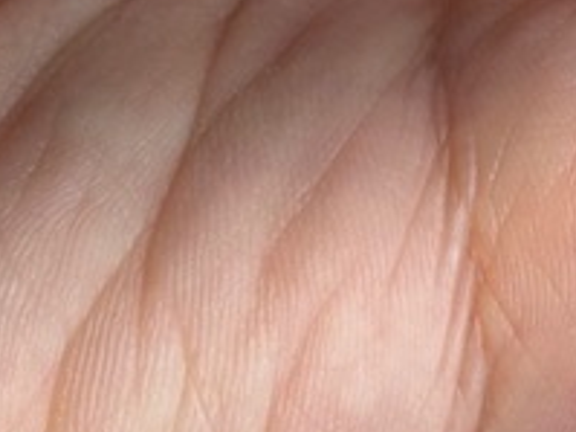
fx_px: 5139
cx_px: 634
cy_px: -557
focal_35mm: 309
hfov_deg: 6.4
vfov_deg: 4.7
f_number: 1.78
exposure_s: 1/140
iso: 50
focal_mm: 6.86
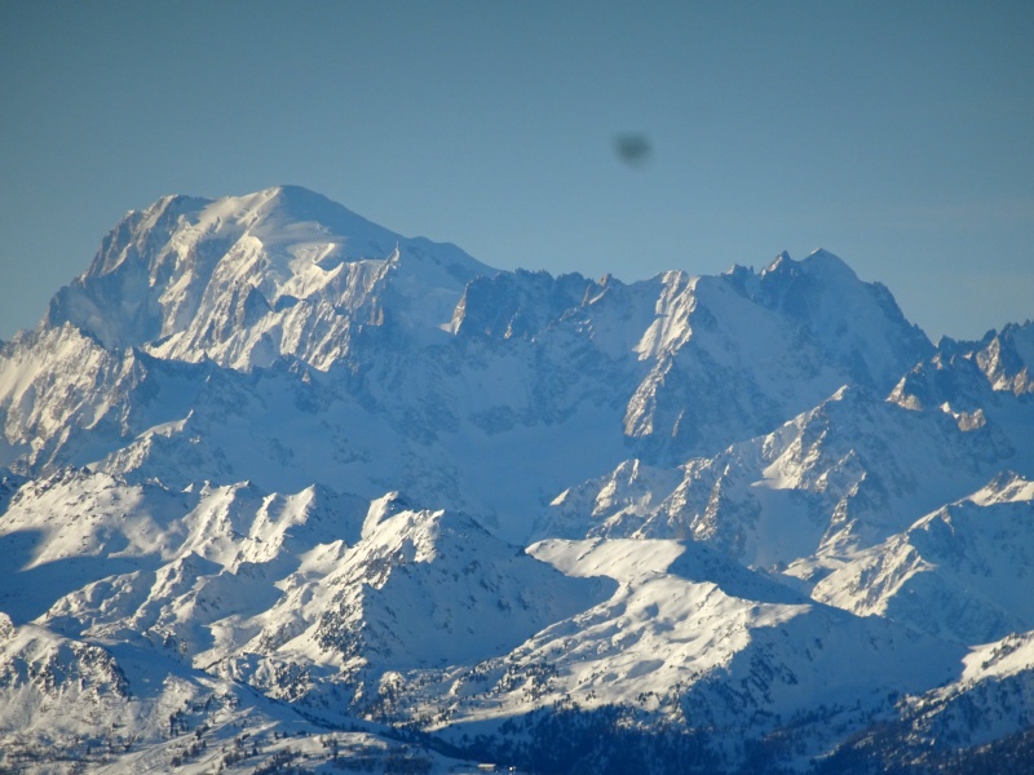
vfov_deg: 2.7
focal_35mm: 542
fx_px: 16190
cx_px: 517
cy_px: 388
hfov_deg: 3.7
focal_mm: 92.59
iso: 80
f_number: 6.3
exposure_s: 1/500
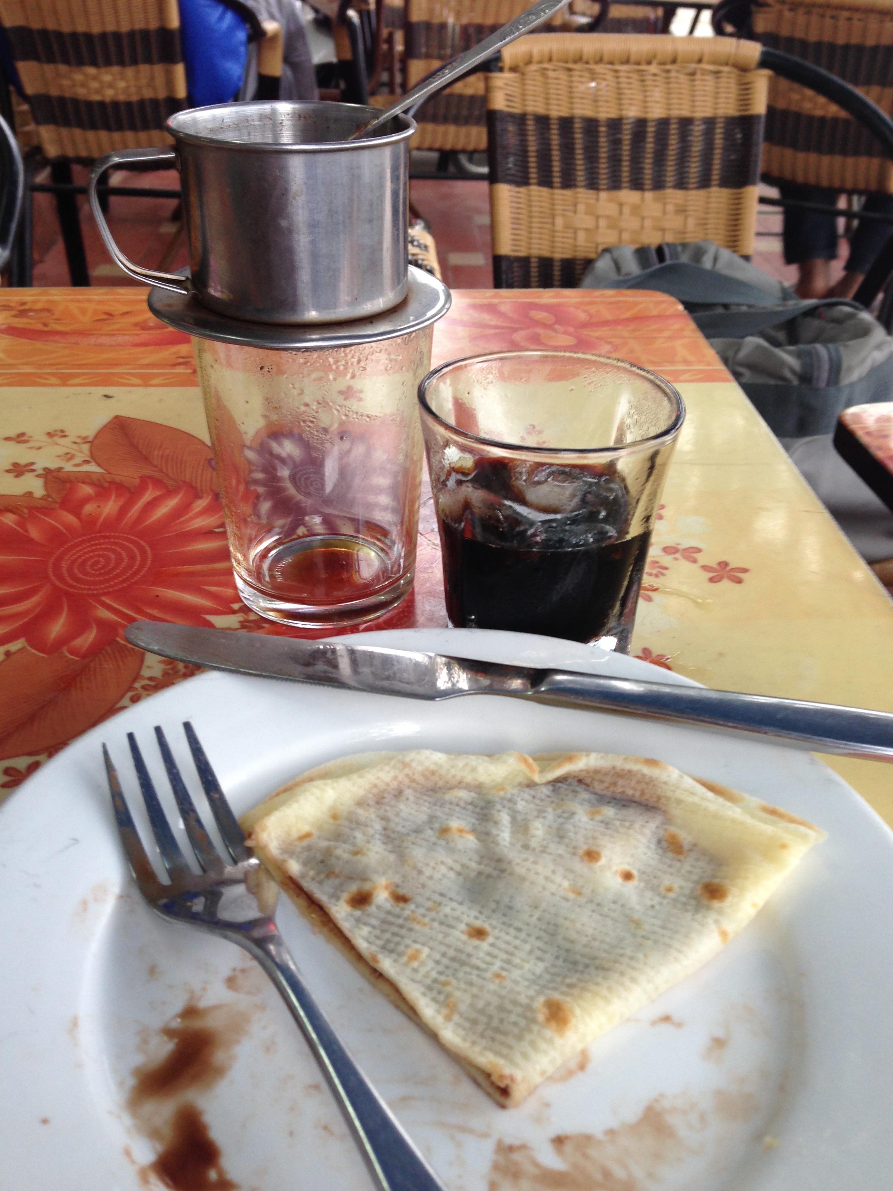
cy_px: 596
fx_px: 1135
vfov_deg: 55.4
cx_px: 446
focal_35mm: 33
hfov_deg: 42.9
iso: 64
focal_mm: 4.12
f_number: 2.4
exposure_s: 1/20
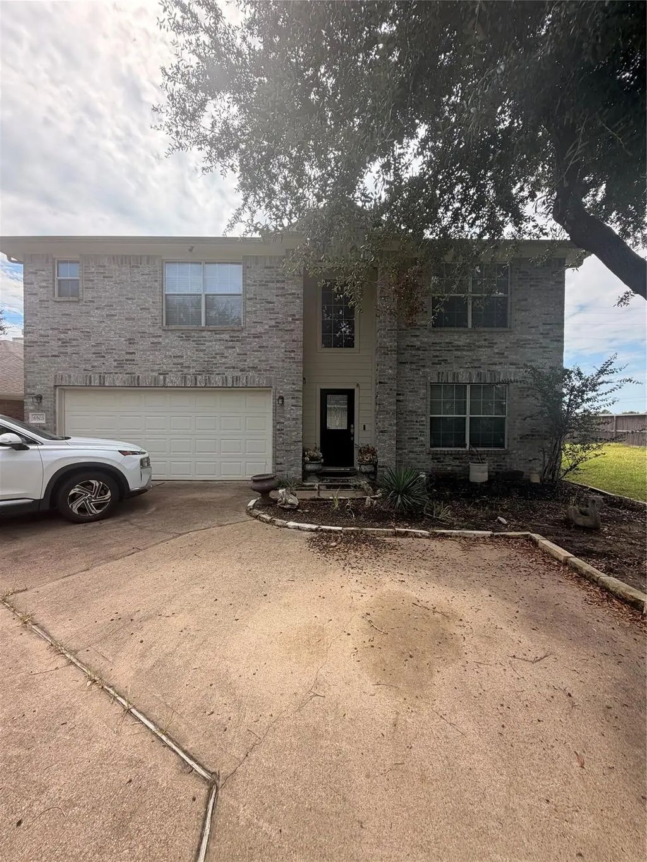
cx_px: 324
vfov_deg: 102.1
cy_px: 431
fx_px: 349
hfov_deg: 85.7
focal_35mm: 14
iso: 40
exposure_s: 1/770
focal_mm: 2.22
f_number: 2.2
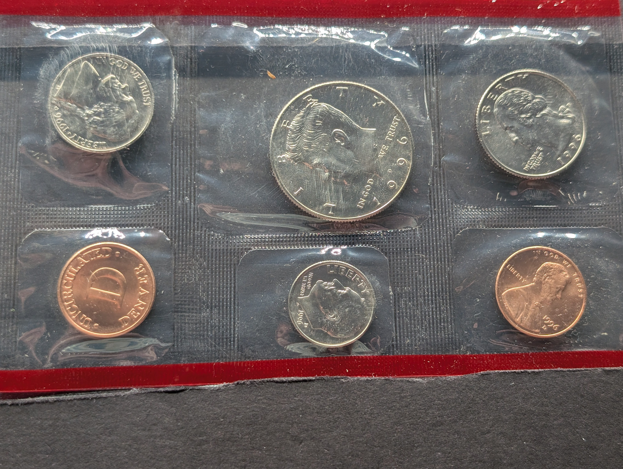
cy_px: 234
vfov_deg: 29.7
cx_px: 312
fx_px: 883
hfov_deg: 38.9
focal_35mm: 49
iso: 79
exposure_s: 1/81.5
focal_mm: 6.9
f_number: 1.68
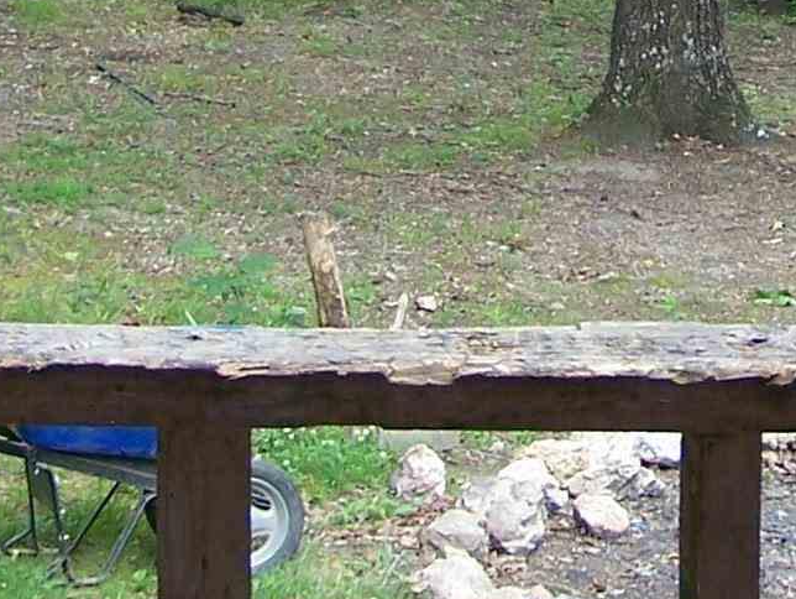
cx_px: 808
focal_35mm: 167
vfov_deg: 8.6
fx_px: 3843
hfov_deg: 11.7
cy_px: -431
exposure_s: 1/100
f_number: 2.8
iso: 80
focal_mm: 6.3
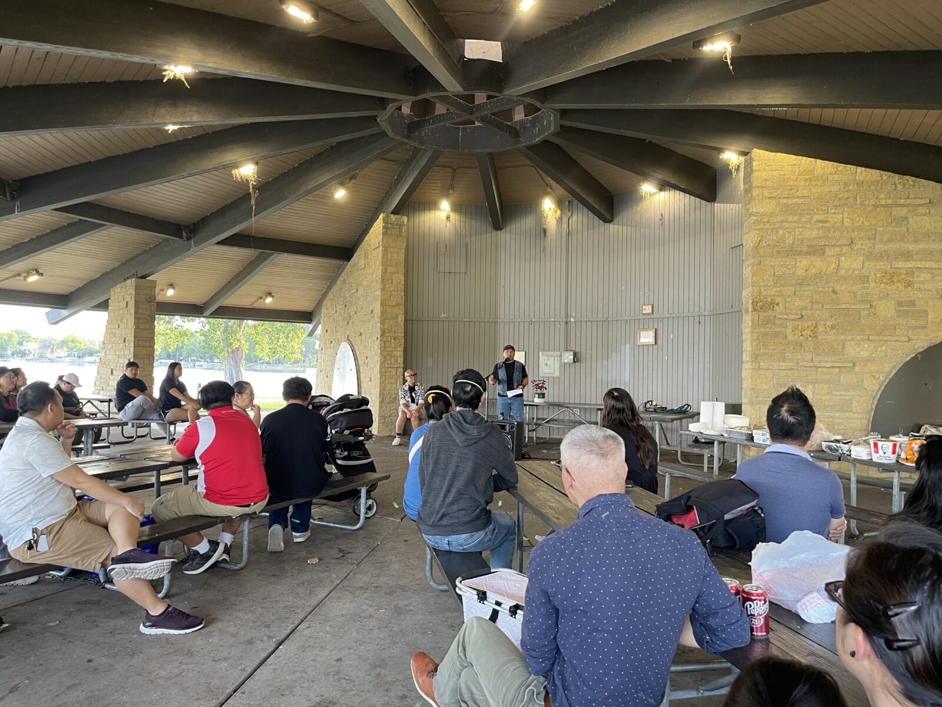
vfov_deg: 53.1
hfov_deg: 67.3
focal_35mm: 26
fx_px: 708
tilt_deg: +1.6
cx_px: 471
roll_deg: -1.3
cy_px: 354
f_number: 1.6
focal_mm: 5.1
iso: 125
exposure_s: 1/60
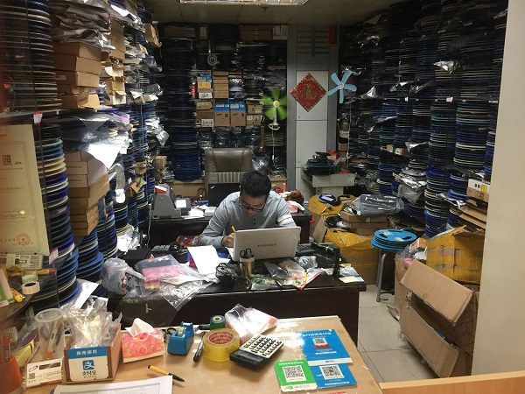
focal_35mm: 29
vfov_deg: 48.2
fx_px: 440
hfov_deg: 61.7
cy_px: 197
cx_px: 262
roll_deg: -0.4
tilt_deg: -12.4
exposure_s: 1/33
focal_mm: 4.15
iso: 160
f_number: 2.2
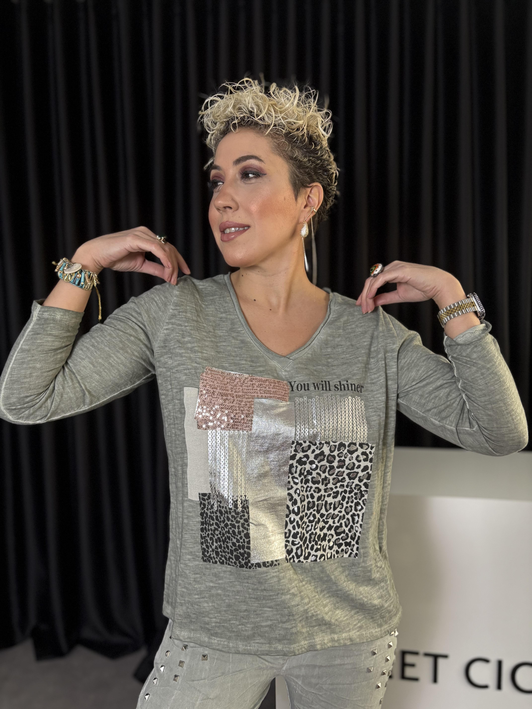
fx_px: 533
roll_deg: +0.8
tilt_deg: -3.8
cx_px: 266
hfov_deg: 53.1
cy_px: 354
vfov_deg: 67.3
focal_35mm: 26
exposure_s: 1/60
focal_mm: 5.96
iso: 250
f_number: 1.6
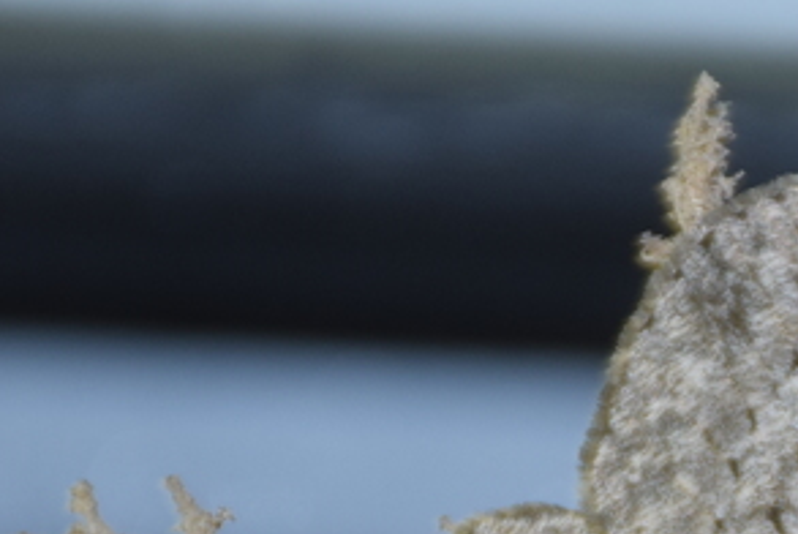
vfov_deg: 2.0
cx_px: 735
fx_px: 15243
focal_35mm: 687
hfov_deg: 3.0
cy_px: 624
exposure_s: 1/60
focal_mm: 140
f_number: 6.3
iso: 400
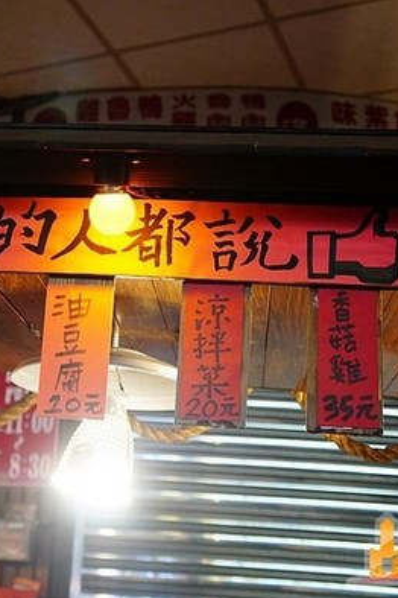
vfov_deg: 36.2
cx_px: 82
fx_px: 912
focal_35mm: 55
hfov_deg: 24.2
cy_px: 303
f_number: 4
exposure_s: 1/30
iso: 3200
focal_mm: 24
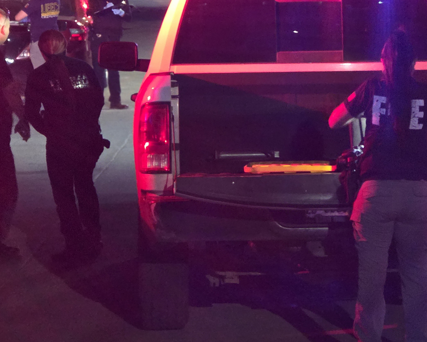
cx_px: 357
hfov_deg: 9.0
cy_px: 127
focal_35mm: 215
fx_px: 2717
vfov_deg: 7.2
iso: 2000
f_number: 3.4
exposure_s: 1/17.2
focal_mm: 18.6
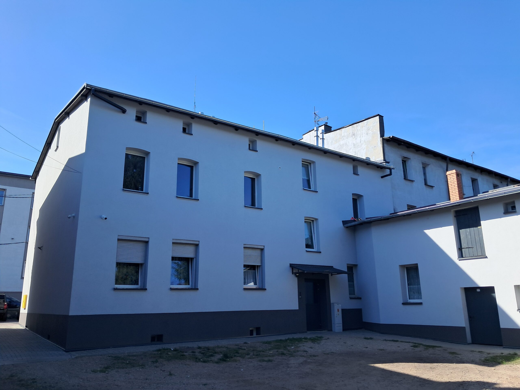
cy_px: 195
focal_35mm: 27
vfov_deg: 51.4
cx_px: 260
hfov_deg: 65.3
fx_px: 406
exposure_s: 1/523
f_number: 1.8
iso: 50
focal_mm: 4
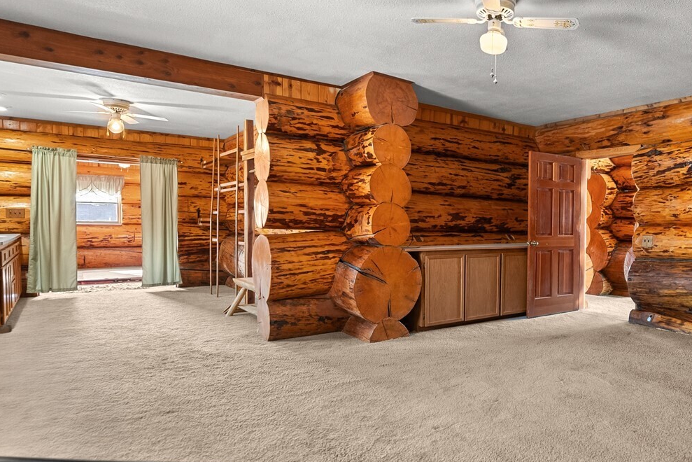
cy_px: 203
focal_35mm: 24
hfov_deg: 69.3
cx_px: 512
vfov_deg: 53.0
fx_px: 461
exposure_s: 1/6
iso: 400
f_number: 2.8
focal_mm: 14
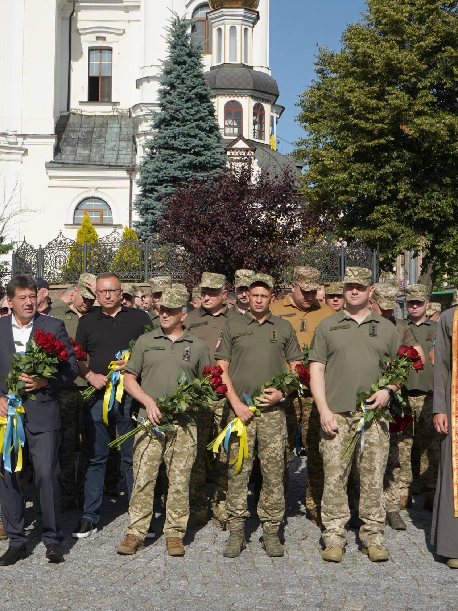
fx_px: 1006
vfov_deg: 33.8
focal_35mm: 57
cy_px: 309
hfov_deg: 25.4
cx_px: 132
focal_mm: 39
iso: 1000
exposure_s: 1/3200
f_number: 8
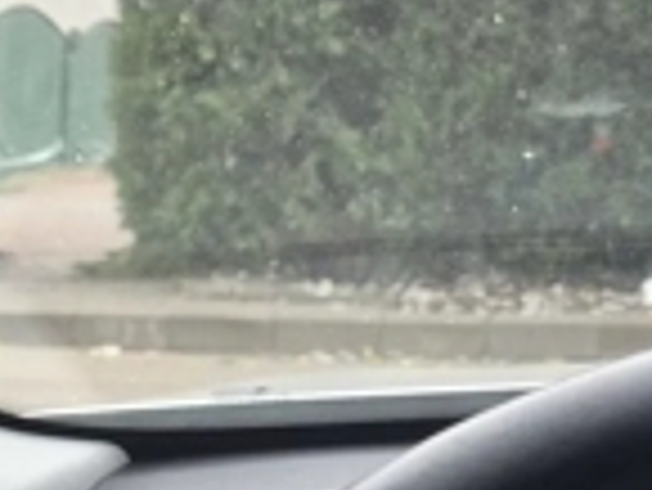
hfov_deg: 19.7
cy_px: 665
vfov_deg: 14.8
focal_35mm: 95
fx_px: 1791
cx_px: -81
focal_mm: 5.4
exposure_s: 1/100
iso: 320
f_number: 1.8
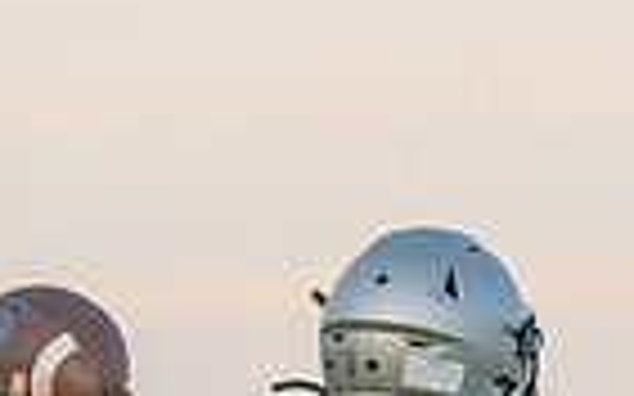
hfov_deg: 1.6
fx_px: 22678
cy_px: 711
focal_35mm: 1313
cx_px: 535
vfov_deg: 1.0
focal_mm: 164
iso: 400
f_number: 2.8
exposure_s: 1/1250
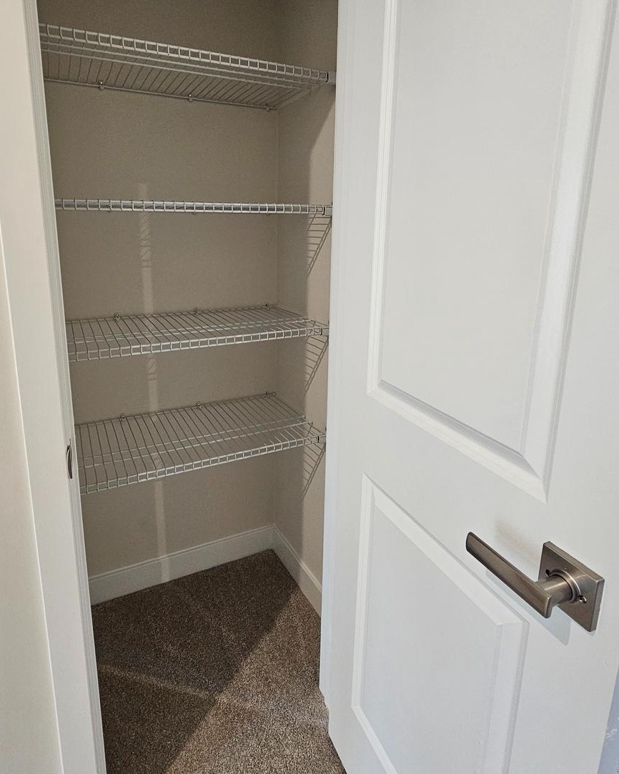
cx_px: 265
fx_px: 412
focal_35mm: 18
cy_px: 317
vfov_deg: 85.5
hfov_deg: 73.4
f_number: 2.2
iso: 400
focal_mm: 2.2
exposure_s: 1/60
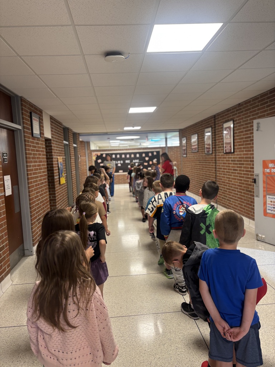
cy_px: 184
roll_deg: +2.7
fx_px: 275
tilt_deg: -5.4
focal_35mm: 26
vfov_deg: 67.3
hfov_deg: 53.1
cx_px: 138
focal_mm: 5.96
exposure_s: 1/60
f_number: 1.6
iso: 100
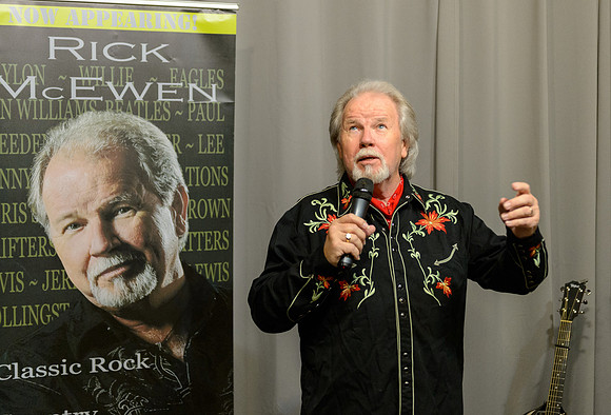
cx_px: 355
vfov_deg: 24.0
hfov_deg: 34.7
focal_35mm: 57
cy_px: 186
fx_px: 975
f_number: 2.8
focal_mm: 48
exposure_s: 1/250
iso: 5000
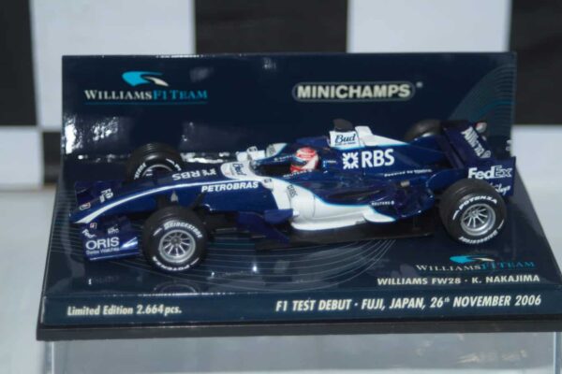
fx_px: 1639
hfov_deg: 19.5
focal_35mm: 105
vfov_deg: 13.0
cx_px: 281
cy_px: 187
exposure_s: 1/60
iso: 200
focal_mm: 70
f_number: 5.6
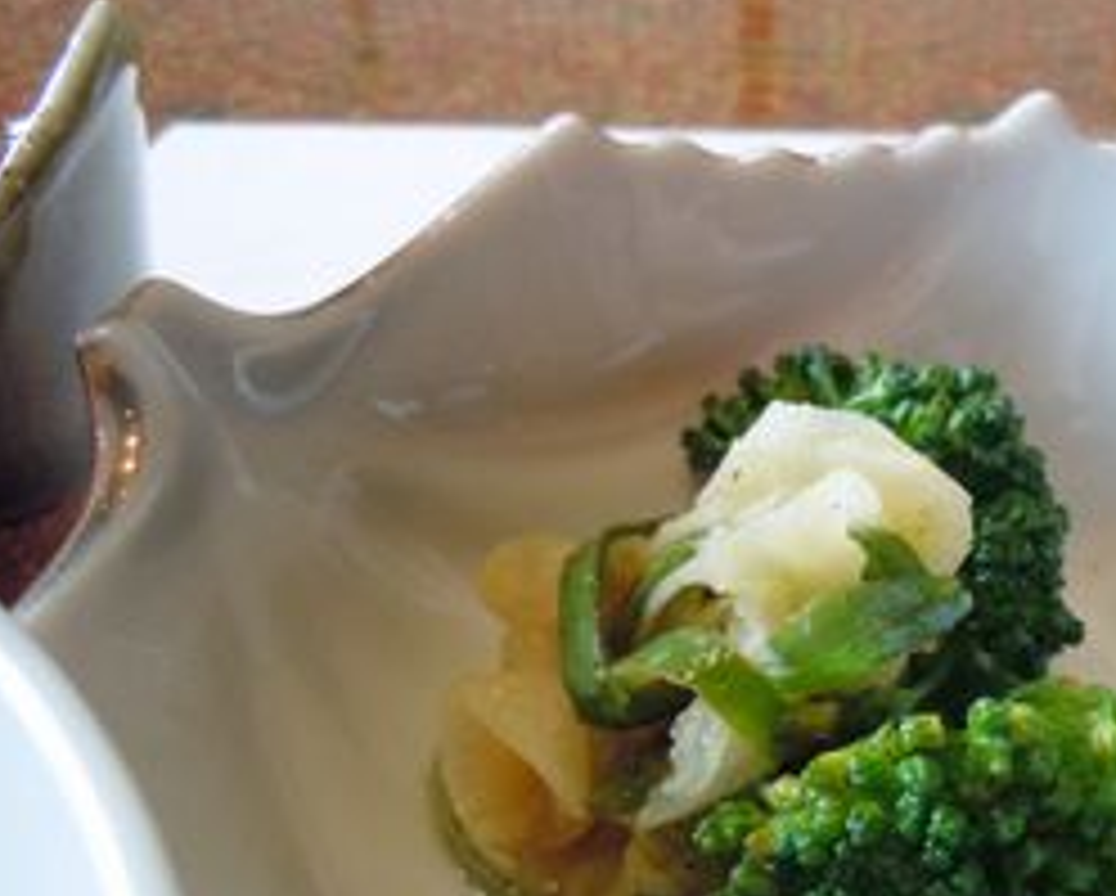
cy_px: 644
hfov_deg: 40.7
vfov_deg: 33.7
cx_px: 846
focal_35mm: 44
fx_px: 1455
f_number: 3.7
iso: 400
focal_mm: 5
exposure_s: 1/30
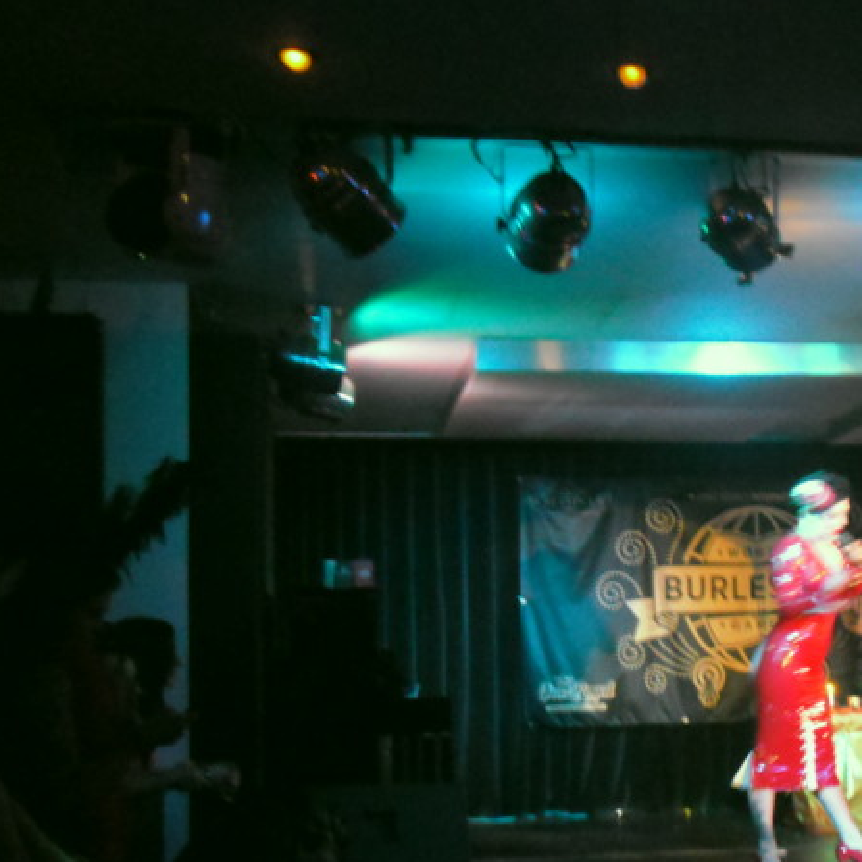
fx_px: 1690
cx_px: 727
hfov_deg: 27.8
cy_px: 571
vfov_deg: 28.4
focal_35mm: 60
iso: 800
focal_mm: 6.9
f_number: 3.9
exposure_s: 1/8
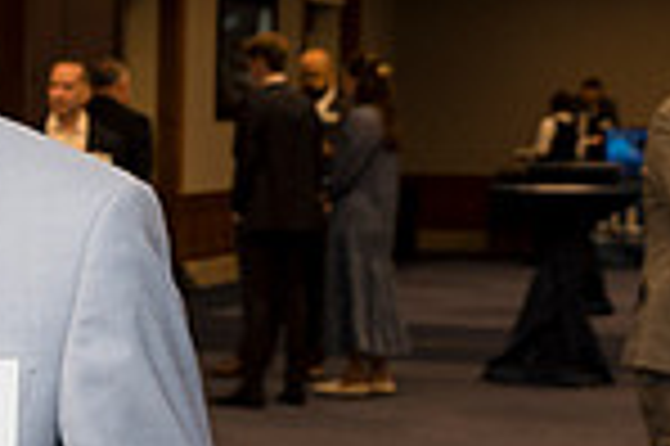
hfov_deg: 13.5
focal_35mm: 148
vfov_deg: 9.2
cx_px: -135
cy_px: 435
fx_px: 2751
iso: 800
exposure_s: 1/125
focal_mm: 38
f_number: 5
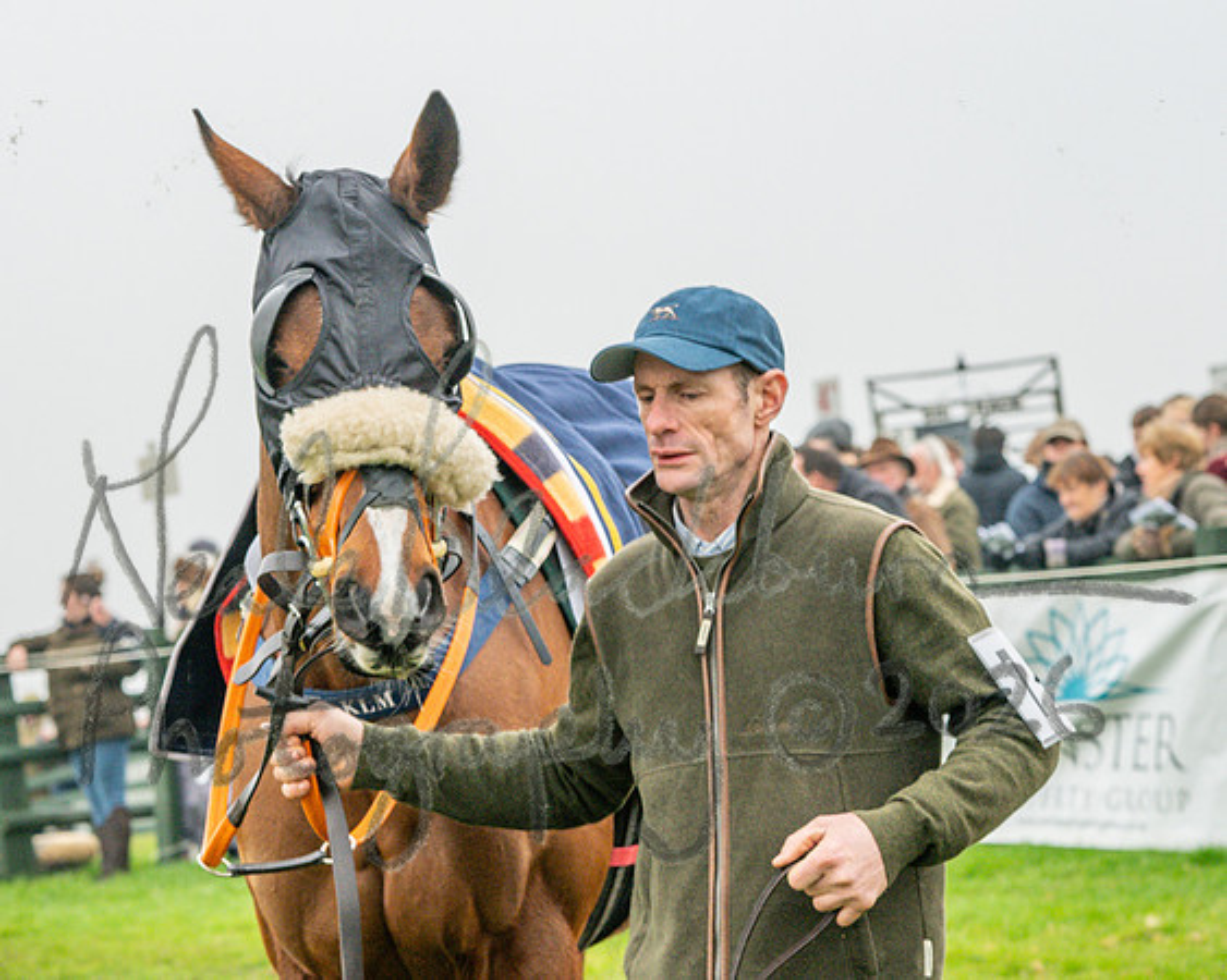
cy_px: 318
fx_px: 5030
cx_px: 492
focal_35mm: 139
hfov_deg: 13.9
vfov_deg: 11.1
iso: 400
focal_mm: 61
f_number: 5
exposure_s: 1/320
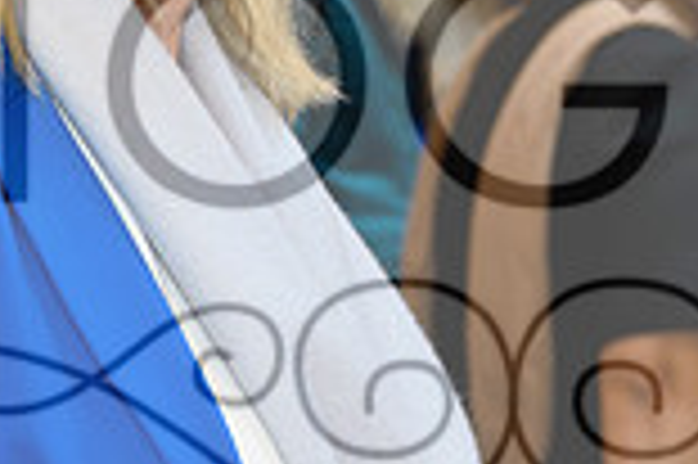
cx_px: 504
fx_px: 3331
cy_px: -140
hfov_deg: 11.9
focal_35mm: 172
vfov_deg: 7.9
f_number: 4
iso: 1250
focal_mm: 45
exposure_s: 1/160
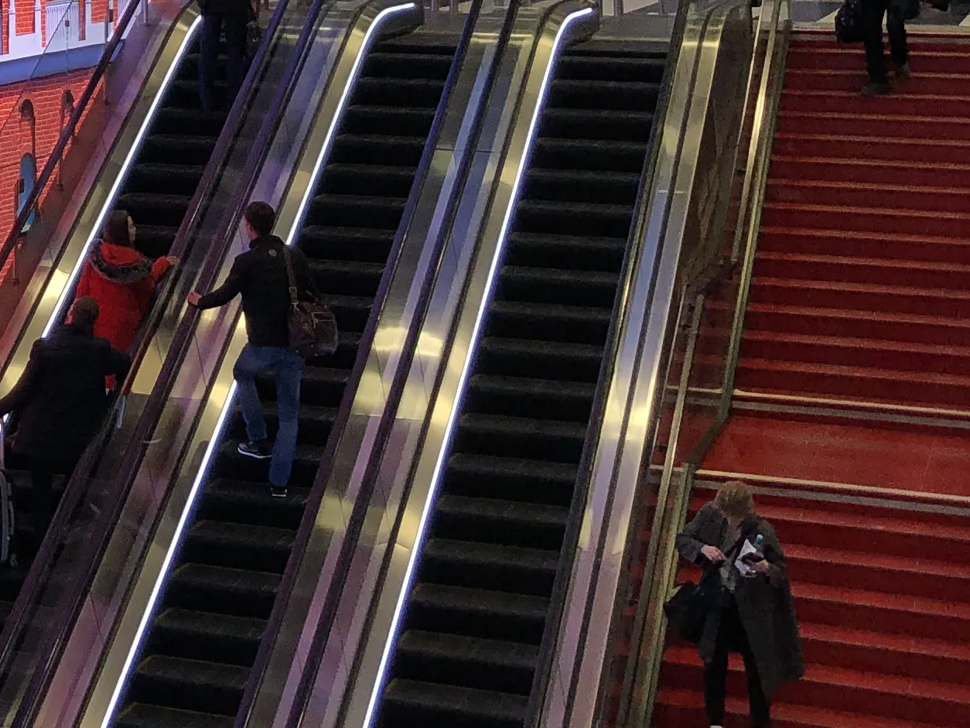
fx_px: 2522
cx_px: -183
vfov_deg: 15.5
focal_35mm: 90
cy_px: -249
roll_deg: -0.2
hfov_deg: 20.4
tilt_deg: +2.6
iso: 50
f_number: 1.8
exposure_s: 1/120
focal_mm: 4
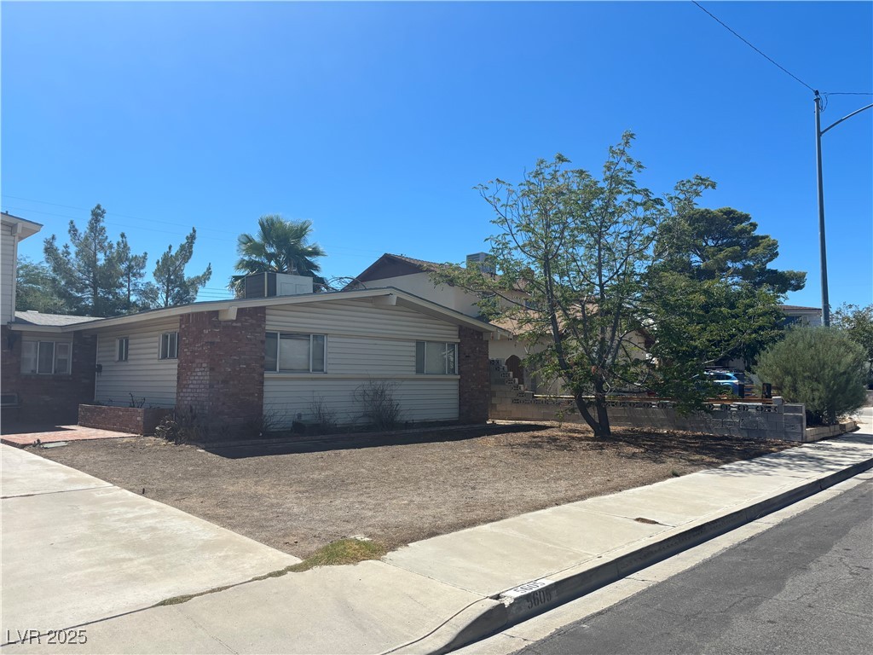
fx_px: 656
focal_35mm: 26
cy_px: 328
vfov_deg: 53.1
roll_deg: +0.1
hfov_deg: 67.3
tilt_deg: +5.0
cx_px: 436
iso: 50
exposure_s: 1/3937
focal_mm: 5.96
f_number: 1.6
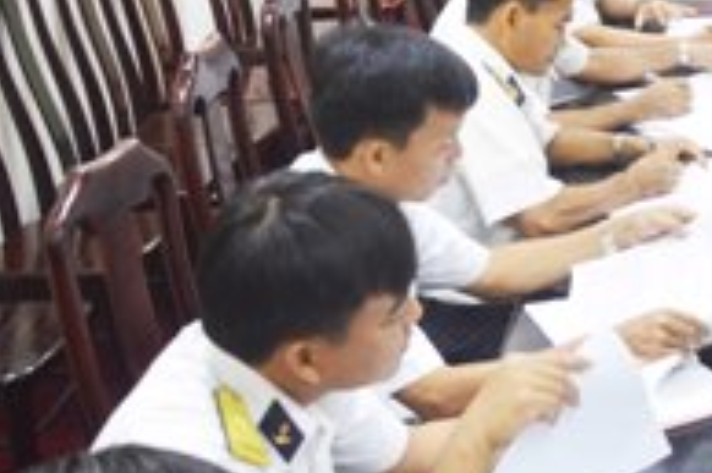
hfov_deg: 19.0
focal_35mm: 89
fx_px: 1759
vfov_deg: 15.2
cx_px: 1171
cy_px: 73
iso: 200
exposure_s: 1/13
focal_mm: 18
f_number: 3.5
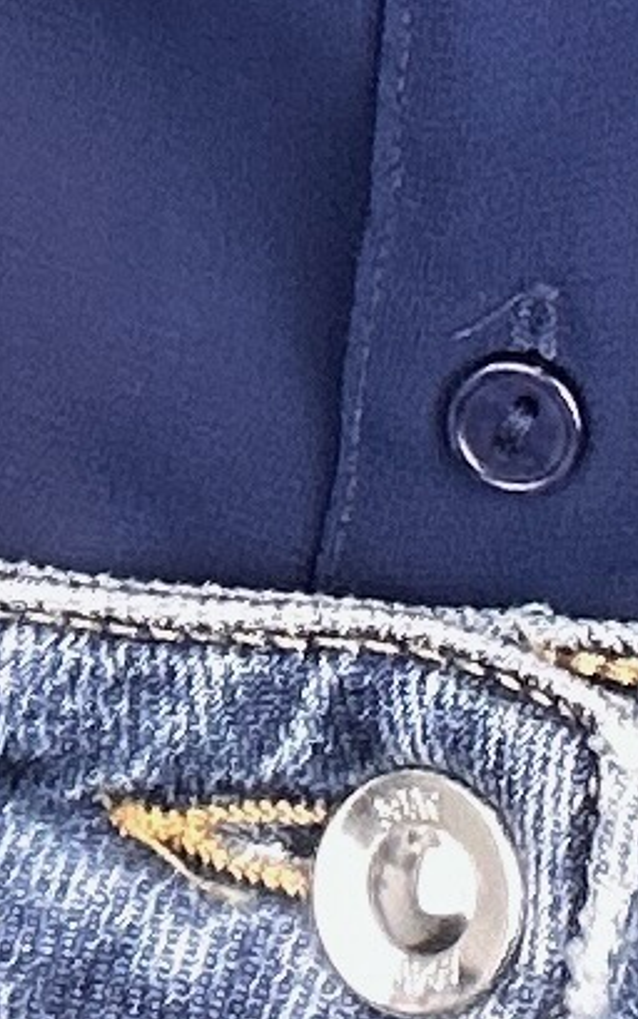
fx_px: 6670
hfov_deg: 5.5
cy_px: -1079
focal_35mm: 240
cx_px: 483
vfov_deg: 8.3
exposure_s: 1/100
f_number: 1.9
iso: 64
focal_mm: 2.69
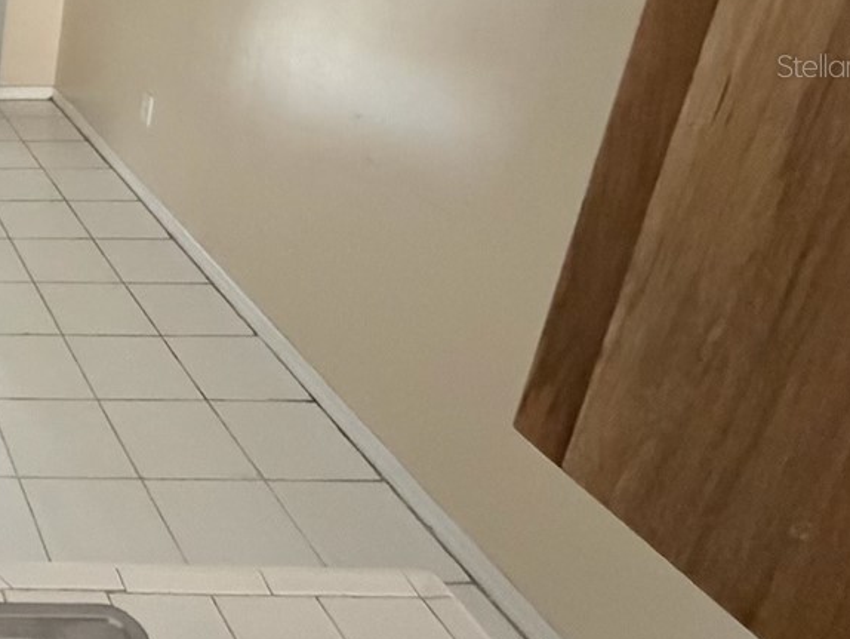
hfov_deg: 33.8
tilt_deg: -18.4
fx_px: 958
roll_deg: +0.0
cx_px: -268
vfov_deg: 34.8
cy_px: 65
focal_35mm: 39
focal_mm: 2.22
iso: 1250
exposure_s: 1/60
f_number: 2.2
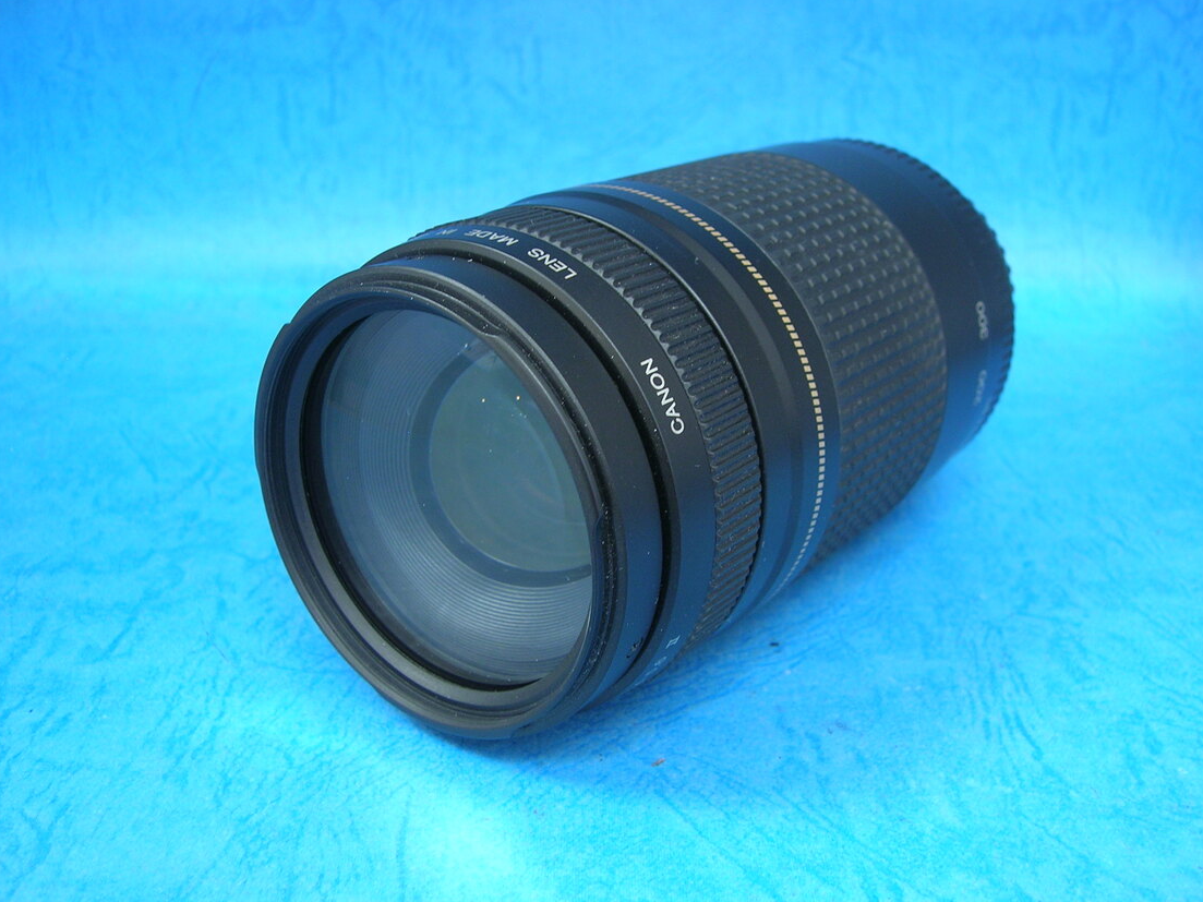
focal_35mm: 37
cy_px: 450
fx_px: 1286
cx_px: 625
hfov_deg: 50.1
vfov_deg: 38.7
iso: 50
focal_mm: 5.7
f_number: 2.9
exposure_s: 1/4.9
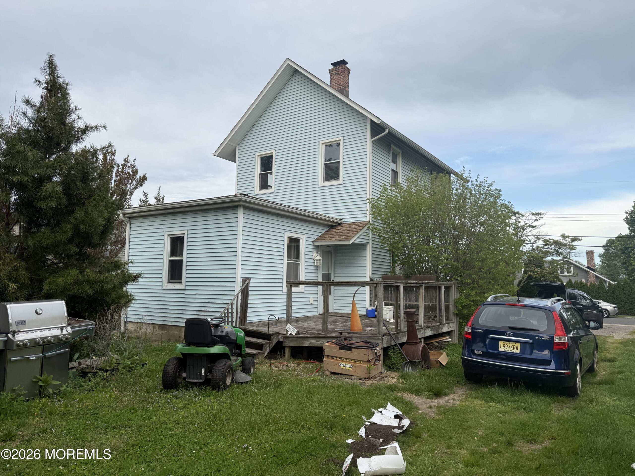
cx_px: 318
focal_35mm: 24
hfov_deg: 71.6
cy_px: 238
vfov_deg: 56.8
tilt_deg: +6.0
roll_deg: -1.4
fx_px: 440
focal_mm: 6.76
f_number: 1.78
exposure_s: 1/2232
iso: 80
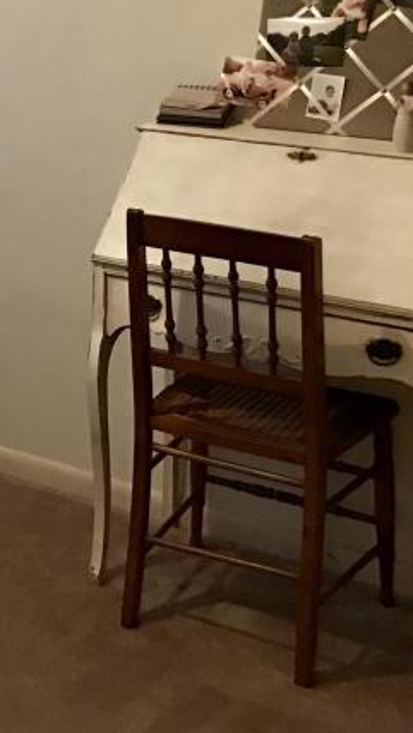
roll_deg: +0.4
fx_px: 1420
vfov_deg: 28.2
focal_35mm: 73
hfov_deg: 14.6
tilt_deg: -8.9
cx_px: -315
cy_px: 115
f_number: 1.8
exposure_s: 1/13
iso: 100
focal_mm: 3.99
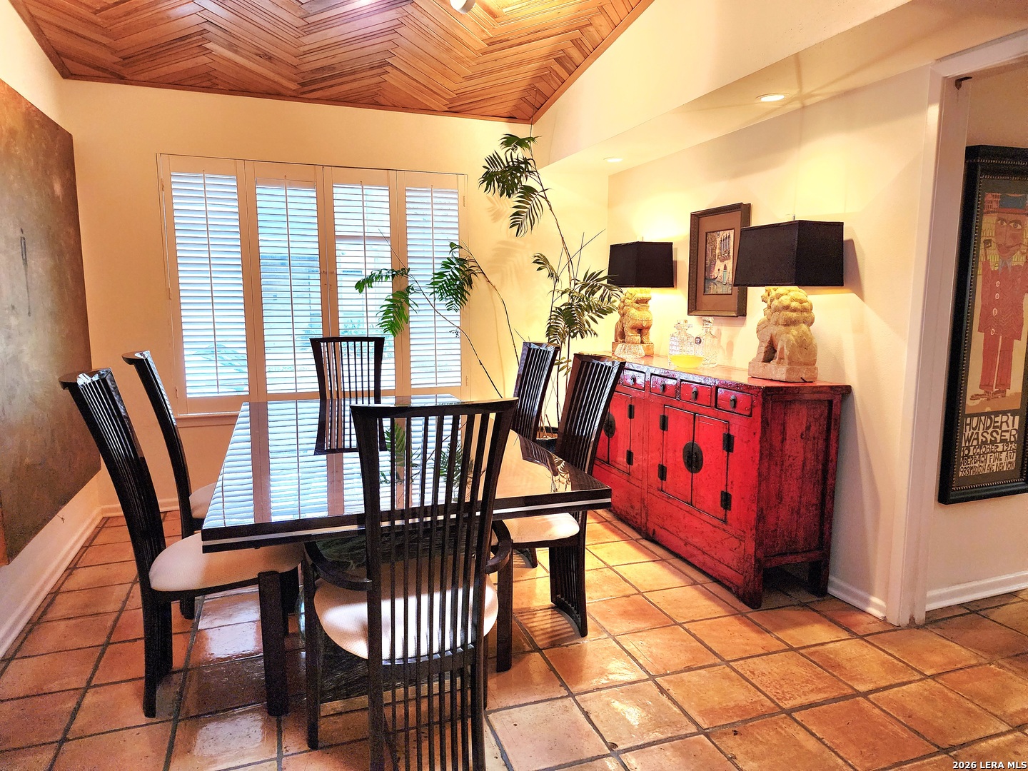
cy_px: 386
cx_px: 514
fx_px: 683
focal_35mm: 23
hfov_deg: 73.9
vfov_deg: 58.9
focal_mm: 6.4
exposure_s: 1/120
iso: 400
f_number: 1.8
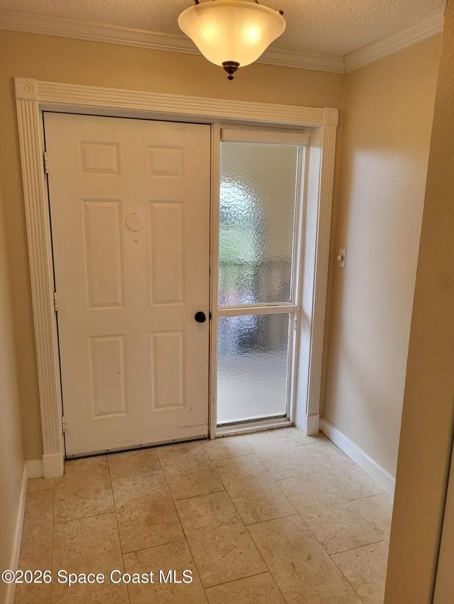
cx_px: 227
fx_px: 454
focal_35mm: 26
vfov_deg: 67.3
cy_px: 302
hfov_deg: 53.1
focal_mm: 5.4
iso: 40
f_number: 1.8
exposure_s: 1/120
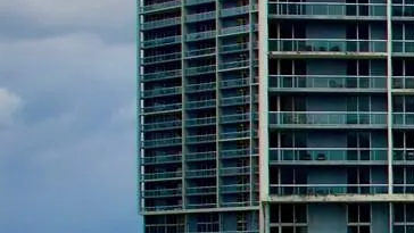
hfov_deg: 16.5
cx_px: 673
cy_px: 260
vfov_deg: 10.4
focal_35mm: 115
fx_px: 1263
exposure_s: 1/250
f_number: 10
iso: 200
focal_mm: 12
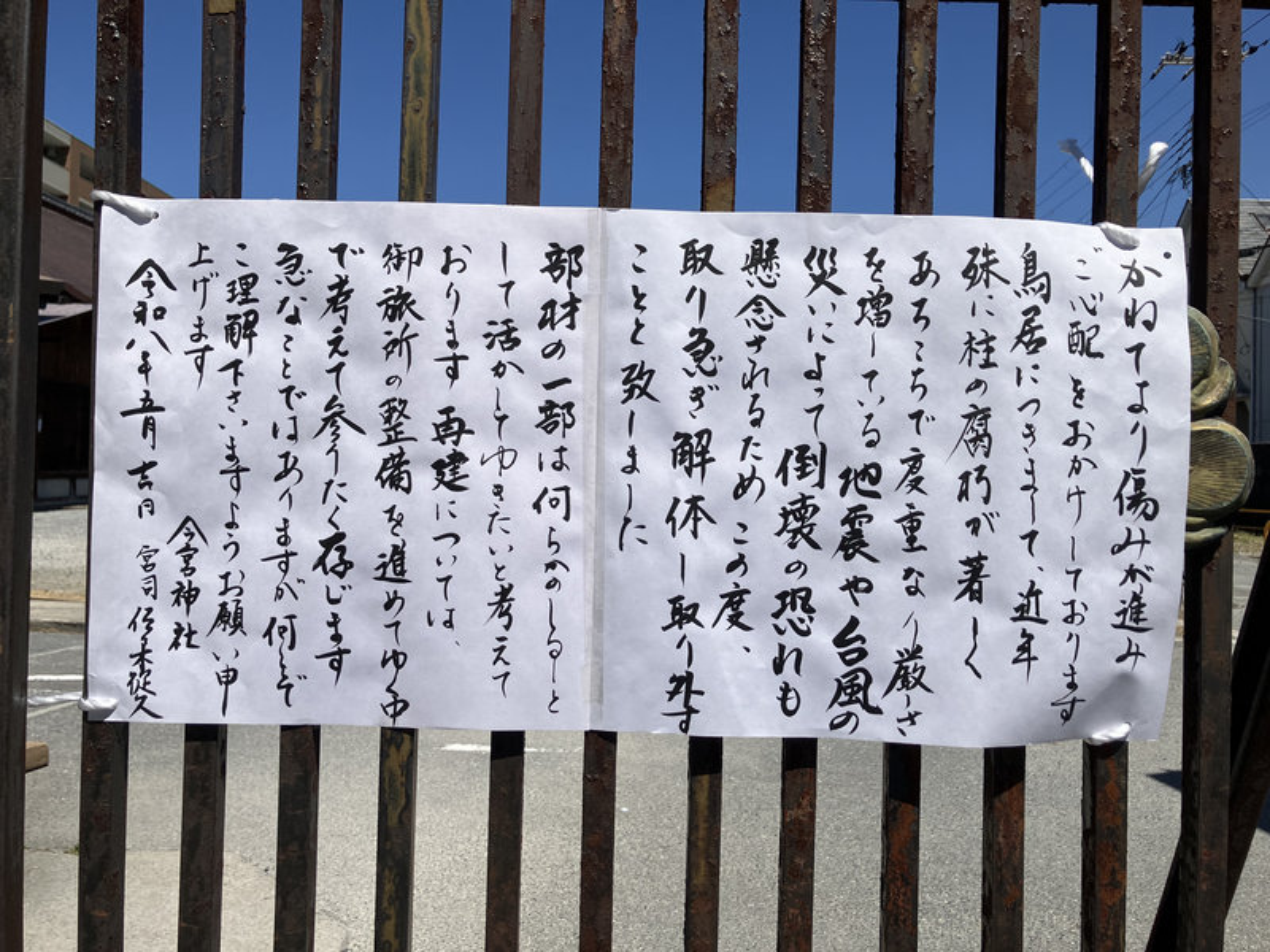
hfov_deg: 63.4
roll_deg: -1.1
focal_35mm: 28
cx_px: 635
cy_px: 476
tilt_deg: +0.0
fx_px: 1027
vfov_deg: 49.7
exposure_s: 1/4878
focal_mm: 3.99
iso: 32
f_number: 1.8
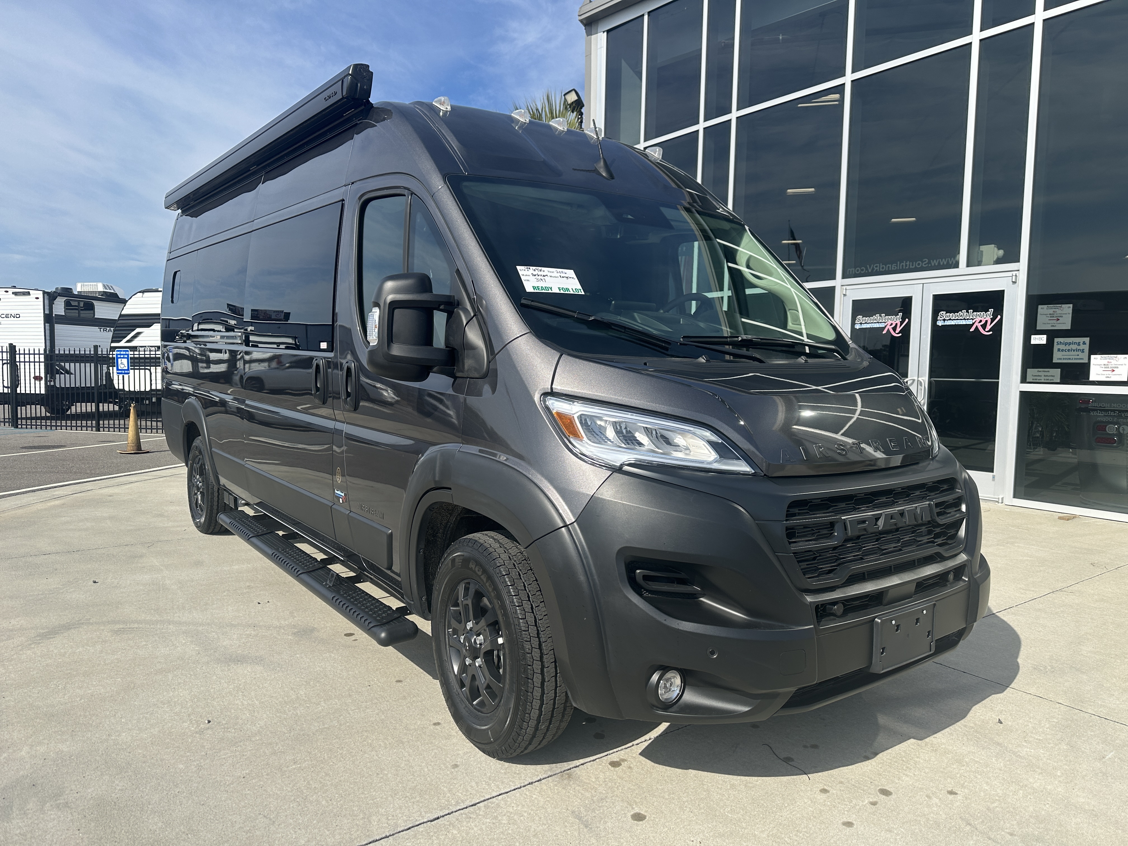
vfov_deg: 56.8
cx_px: 564
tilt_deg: -3.5
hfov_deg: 71.6
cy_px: 423
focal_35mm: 24
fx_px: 782
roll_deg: -1.0
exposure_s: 1/4348
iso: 80
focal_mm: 6.86
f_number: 1.78
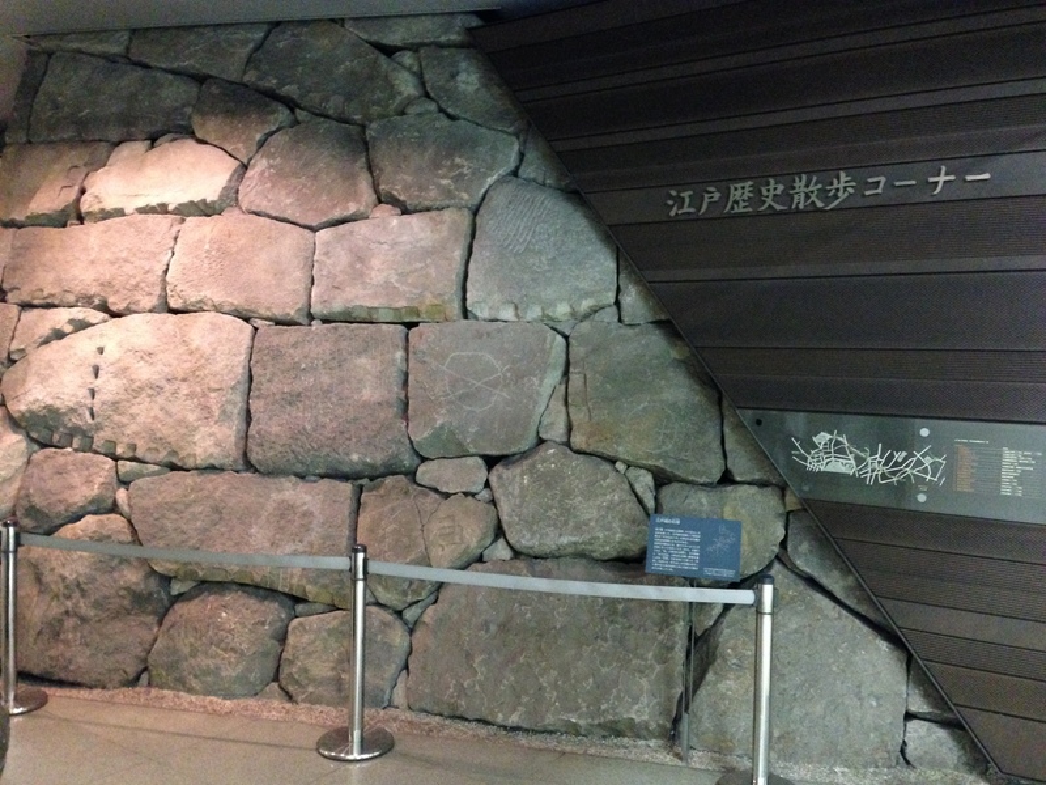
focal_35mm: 33
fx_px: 997
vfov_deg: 42.9
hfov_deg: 55.4
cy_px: 392
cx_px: 523
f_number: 2.4
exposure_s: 1/15
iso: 640
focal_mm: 4.12
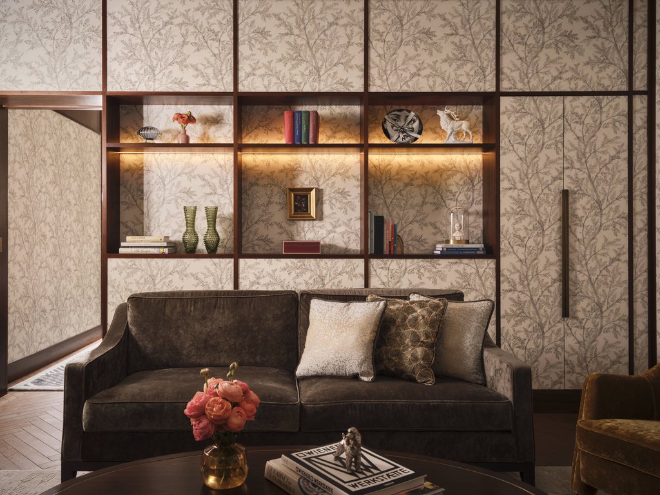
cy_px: 248
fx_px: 553
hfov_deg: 61.7
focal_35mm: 29
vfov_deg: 48.2
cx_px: 330
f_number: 8
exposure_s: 1.5
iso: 400
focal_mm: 36.2
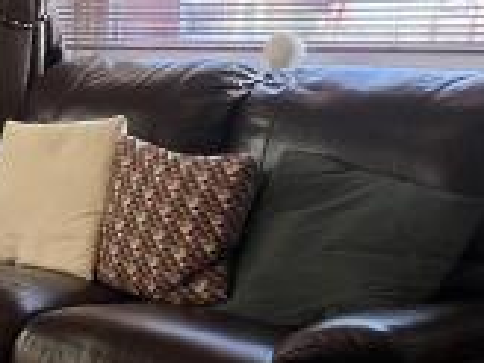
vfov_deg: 18.2
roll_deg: +0.2
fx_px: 1133
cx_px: -339
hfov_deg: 19.3
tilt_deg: -6.4
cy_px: 162
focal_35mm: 81
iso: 40
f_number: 1.8
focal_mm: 1.57
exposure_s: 1/99
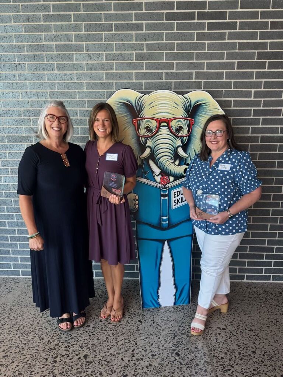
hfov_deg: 56.8
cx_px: 142
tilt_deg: -12.3
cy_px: 188
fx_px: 262
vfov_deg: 71.6
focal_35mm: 24
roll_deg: +0.5
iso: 64
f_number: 1.78
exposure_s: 1/120
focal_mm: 6.76
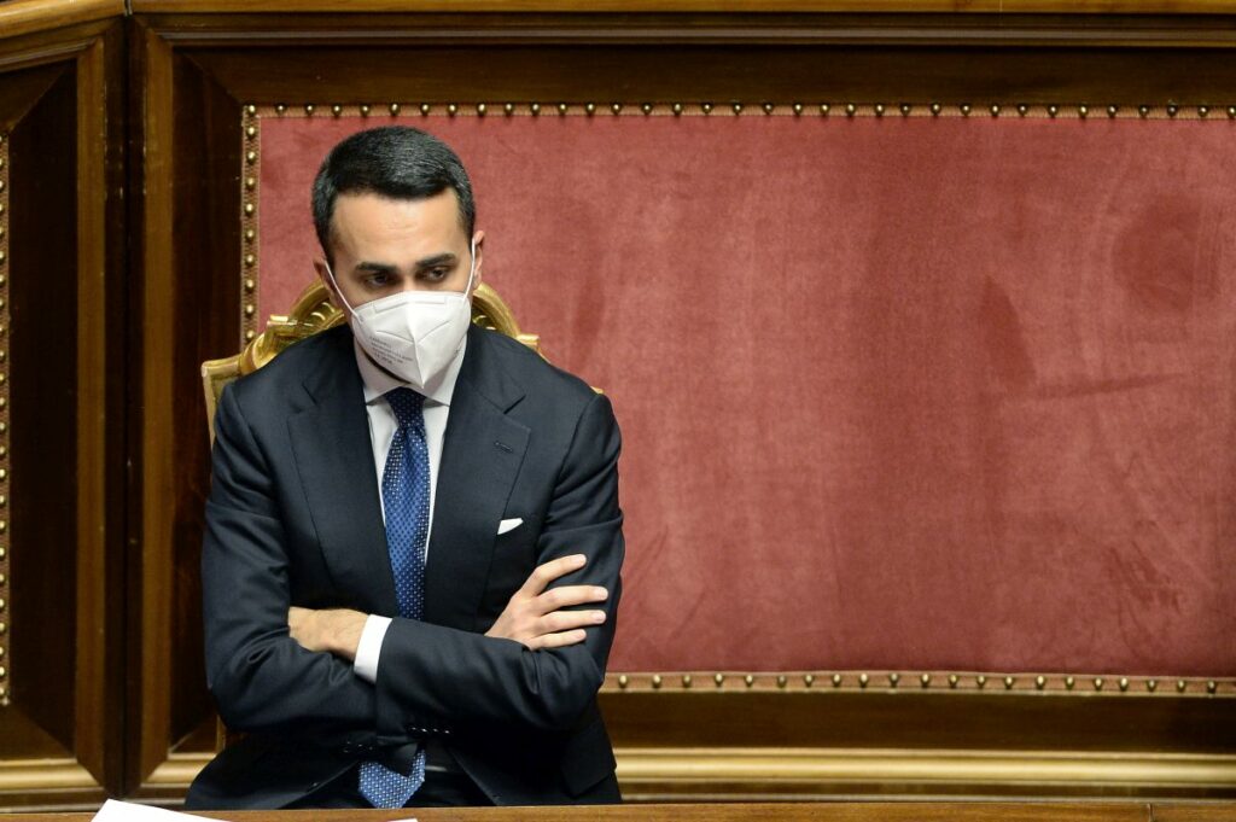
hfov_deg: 6.9
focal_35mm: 300
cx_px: 618
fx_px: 10291
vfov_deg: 4.6
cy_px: 411
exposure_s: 1/160
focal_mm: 300
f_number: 2.8
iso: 3200
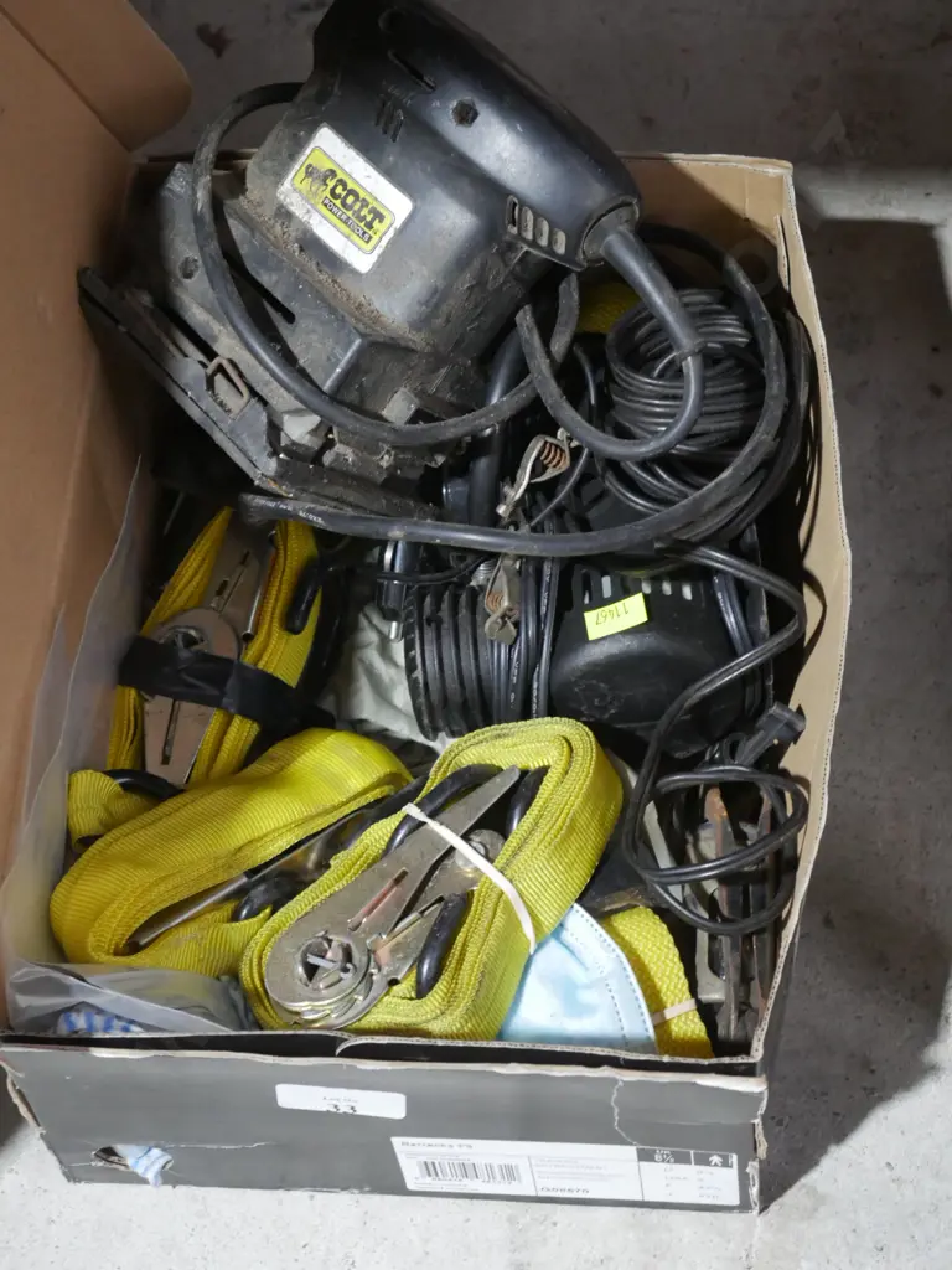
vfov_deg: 26.3
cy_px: 635
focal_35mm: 74
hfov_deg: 19.9
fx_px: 2714
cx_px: 476
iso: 2500
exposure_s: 1/80
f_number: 5.5
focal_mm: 37
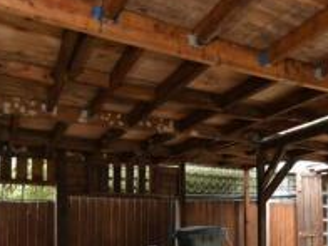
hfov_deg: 52.4
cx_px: 191
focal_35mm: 35
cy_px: 218
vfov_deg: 38.1
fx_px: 332
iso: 125
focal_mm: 10
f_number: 8
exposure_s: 1/15
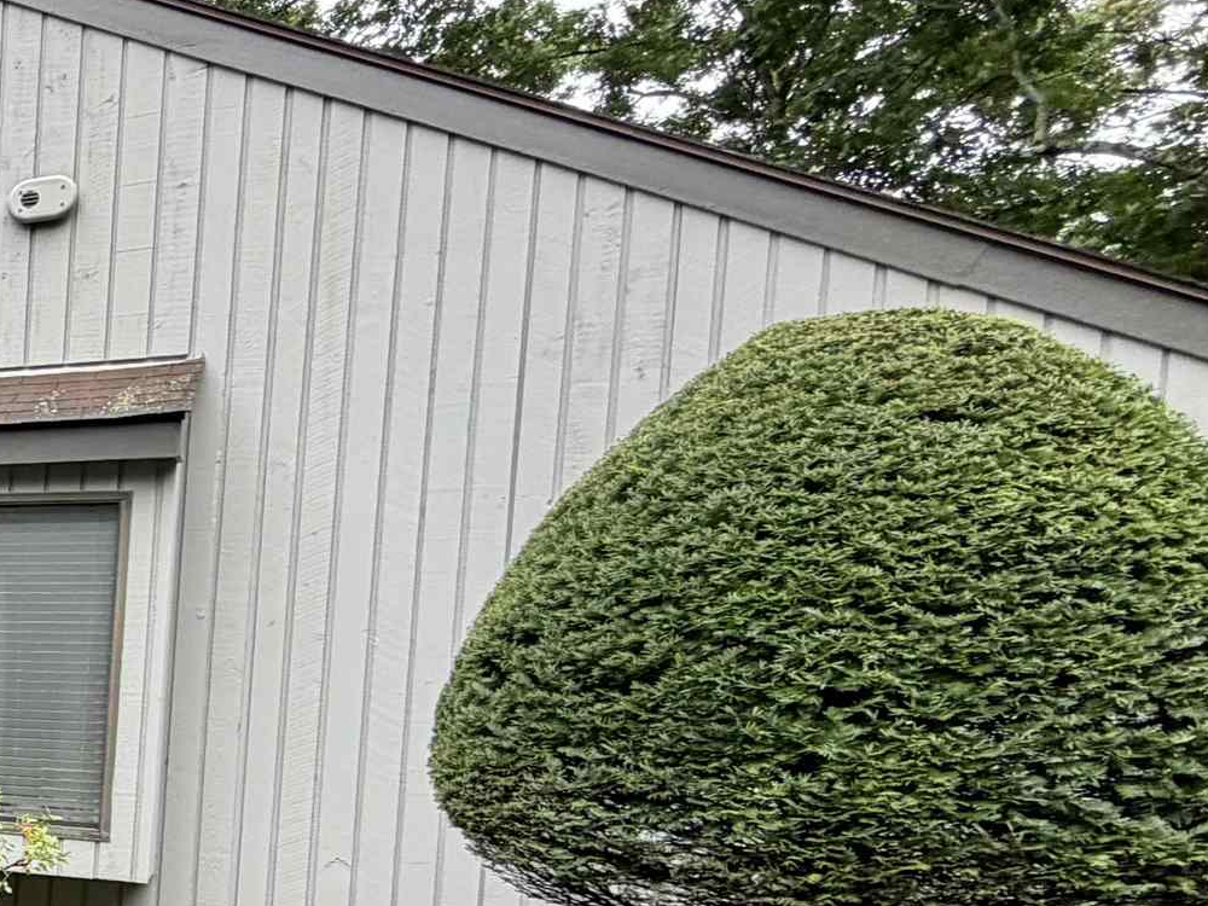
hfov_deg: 28.1
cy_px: 745
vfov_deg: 32.5
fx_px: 1501
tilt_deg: -2.9
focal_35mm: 43
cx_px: -626
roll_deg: -1.5
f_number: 2.2
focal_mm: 2.22
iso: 160
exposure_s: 1/121
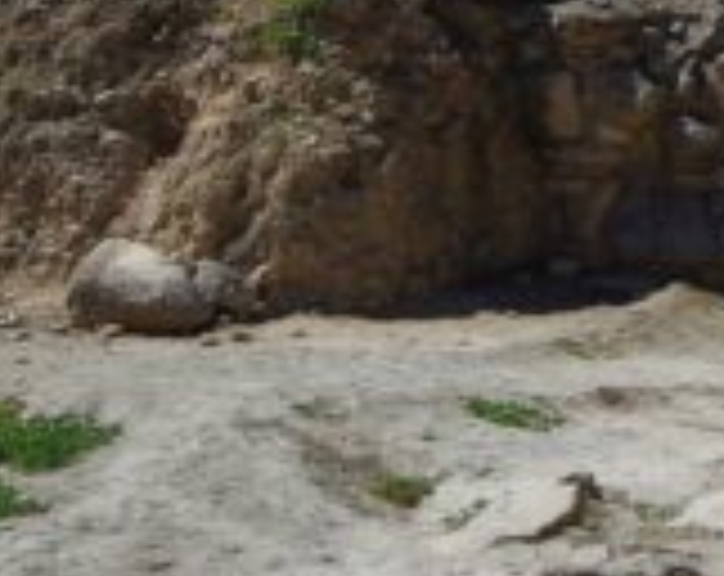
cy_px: -353
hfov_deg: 10.2
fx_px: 3933
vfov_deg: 8.2
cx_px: 1032
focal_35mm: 184
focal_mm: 28
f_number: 5.6
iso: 100
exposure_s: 1/200
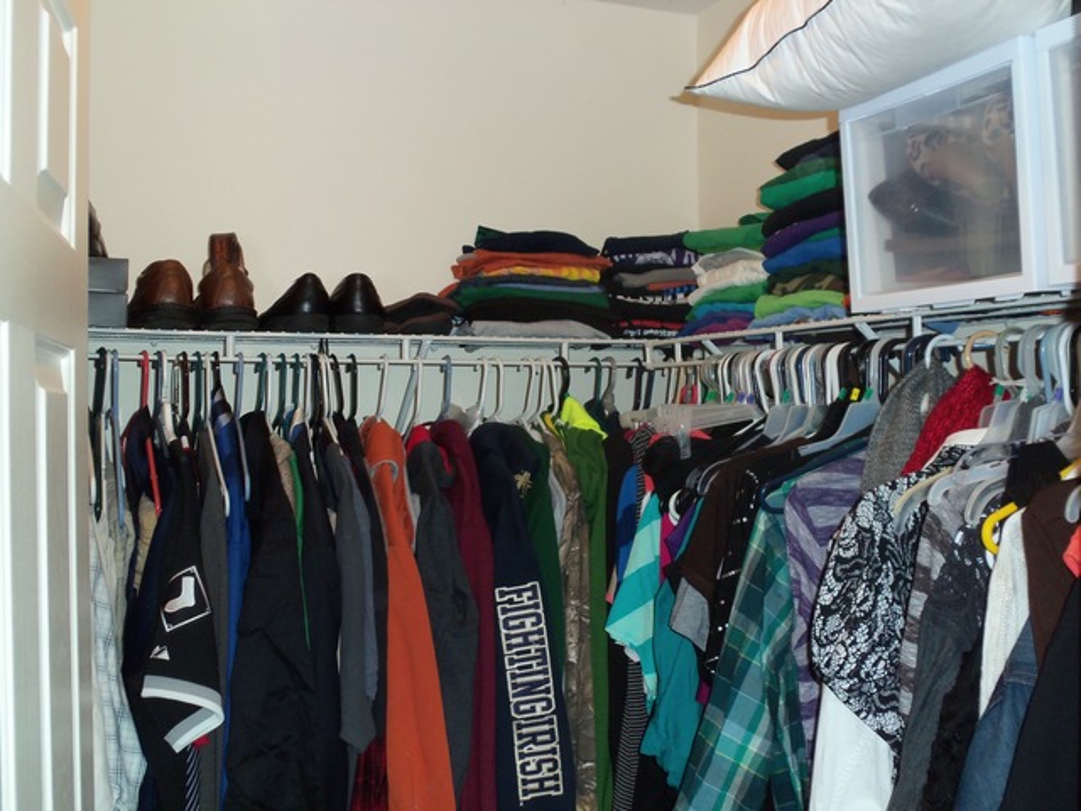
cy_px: 406
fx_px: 1187
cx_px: 540
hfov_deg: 49.0
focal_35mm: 38
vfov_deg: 37.7
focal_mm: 6.7
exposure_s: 1/30
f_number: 3.7
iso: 100
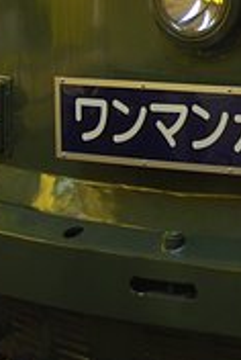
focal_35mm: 119
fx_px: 1190
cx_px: 285
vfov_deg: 16.3
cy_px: -100
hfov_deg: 11.3
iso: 100
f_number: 2.8
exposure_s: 1/90
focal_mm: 24
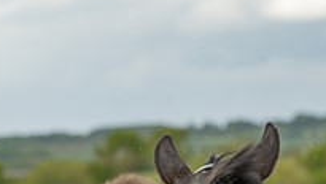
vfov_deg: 4.0
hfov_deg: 7.1
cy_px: 343
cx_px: -60
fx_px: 2623
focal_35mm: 303
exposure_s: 1/1100
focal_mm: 88
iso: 400
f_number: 5
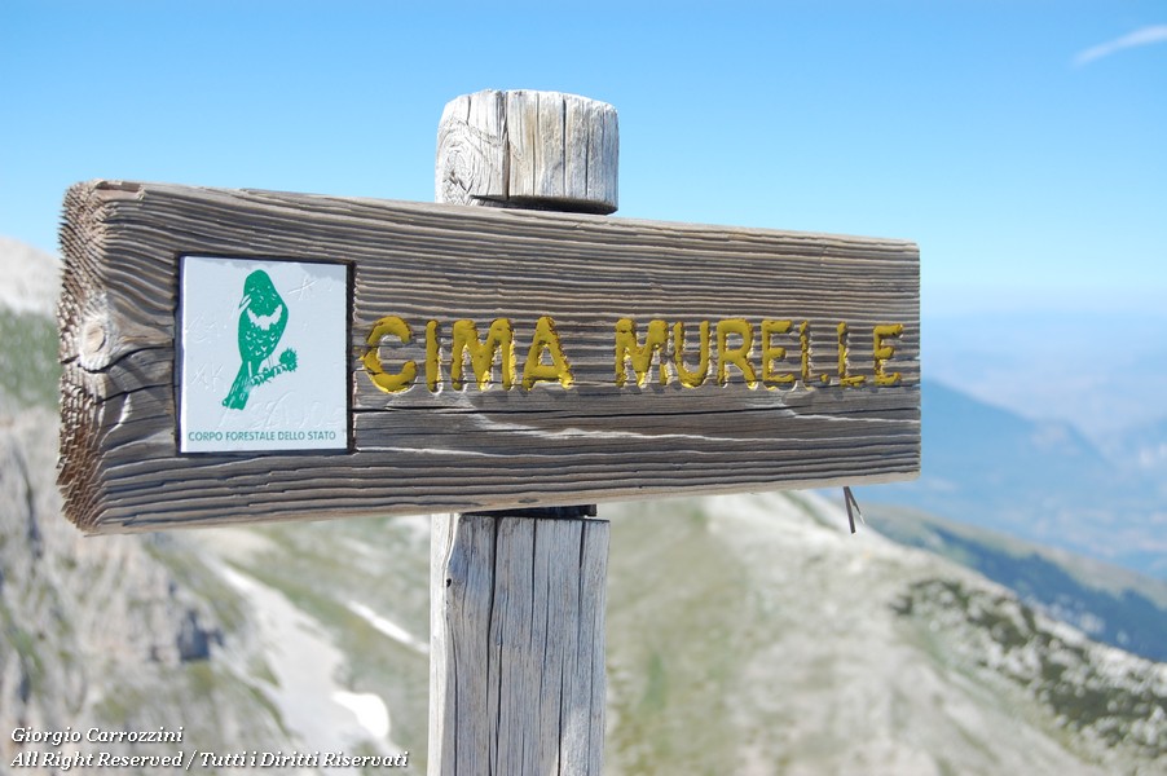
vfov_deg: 23.7
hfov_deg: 35.1
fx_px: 1846
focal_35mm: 57
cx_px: 584
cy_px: 388
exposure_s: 1/320
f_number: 9
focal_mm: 38
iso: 200
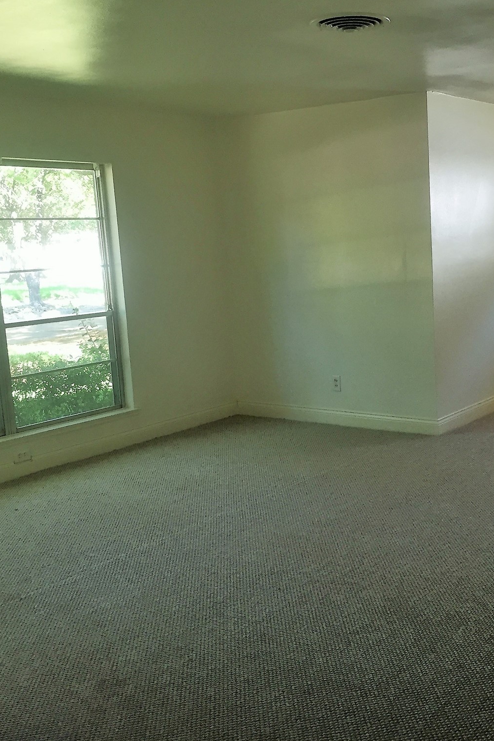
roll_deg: +1.7
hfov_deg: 31.9
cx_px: 383
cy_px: 367
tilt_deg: -9.8
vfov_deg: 47.4
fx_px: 844
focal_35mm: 41
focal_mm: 4.15
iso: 32
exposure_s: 1/30
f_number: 2.2
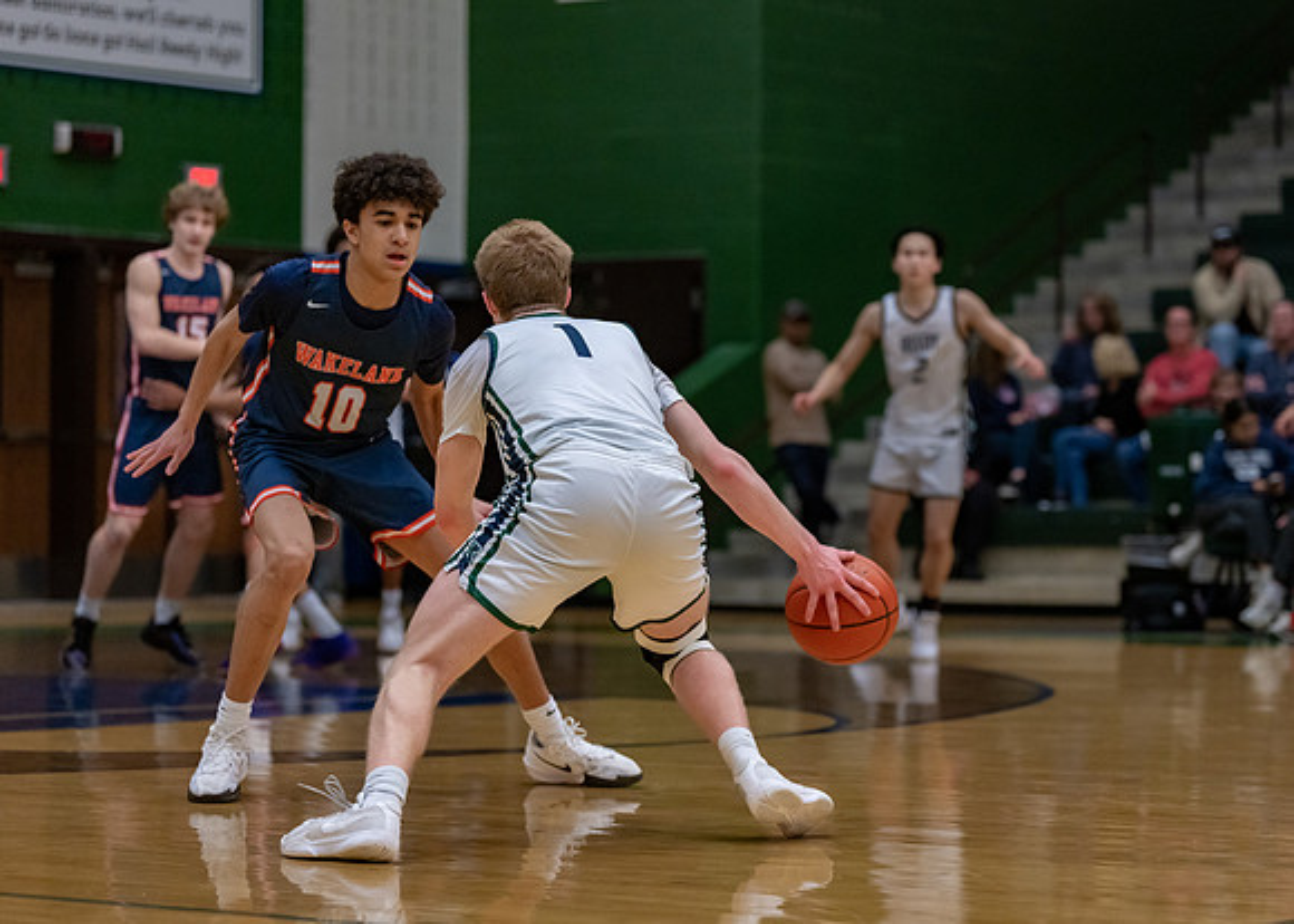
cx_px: 695
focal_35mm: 110
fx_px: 4041
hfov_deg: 18.2
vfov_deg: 13.0
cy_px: 461
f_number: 2.8
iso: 2500
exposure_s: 1/1000
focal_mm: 101
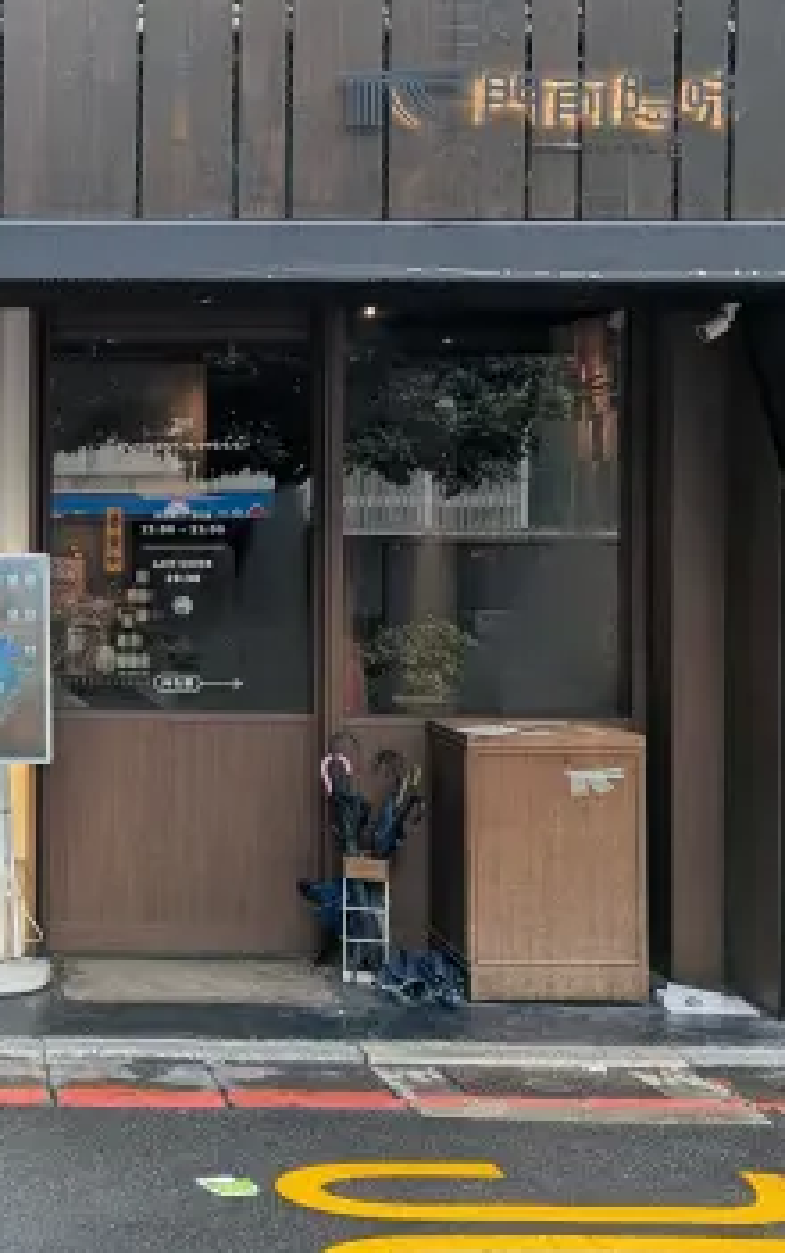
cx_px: -93
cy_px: 468
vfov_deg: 34.9
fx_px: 1981
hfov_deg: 21.2
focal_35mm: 58
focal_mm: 6.81
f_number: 1.85
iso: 40
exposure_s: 1/205
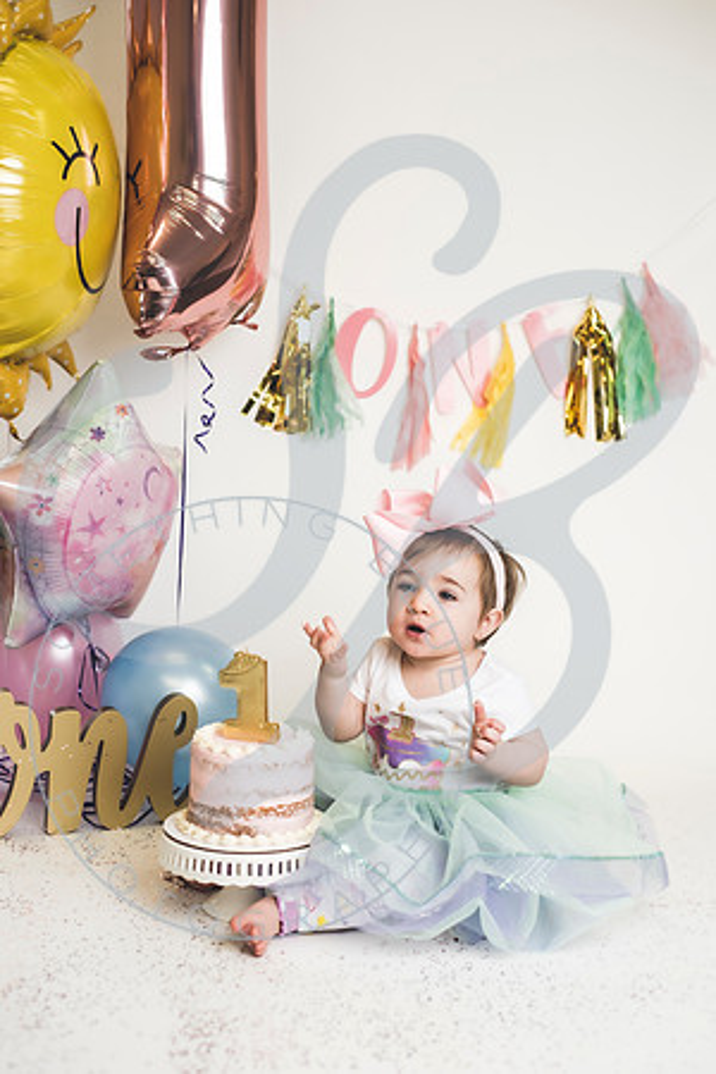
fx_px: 1492
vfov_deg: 39.6
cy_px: 537
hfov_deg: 27.0
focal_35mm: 50
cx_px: 358
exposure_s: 1/160
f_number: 2.8
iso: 200
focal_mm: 50
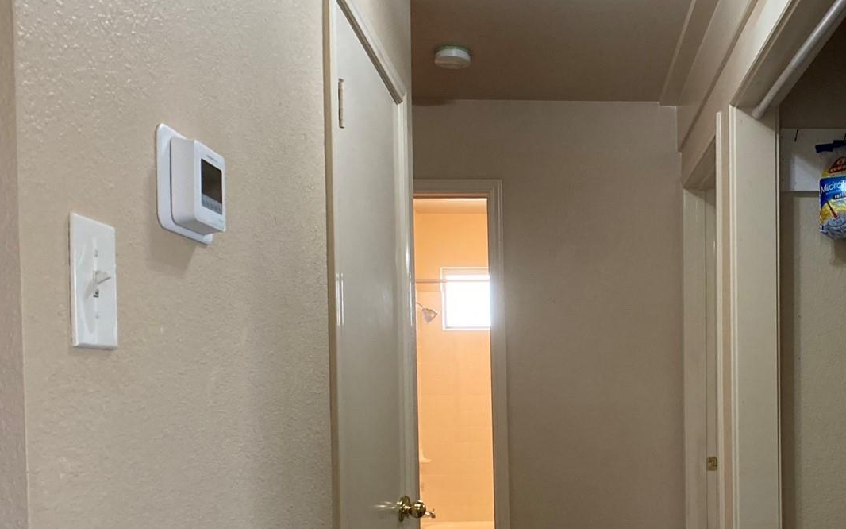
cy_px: 380
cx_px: 606
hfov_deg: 35.1
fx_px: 1314
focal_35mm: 57
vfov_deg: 22.6
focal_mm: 3.99
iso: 125
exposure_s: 1/60
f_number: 1.8
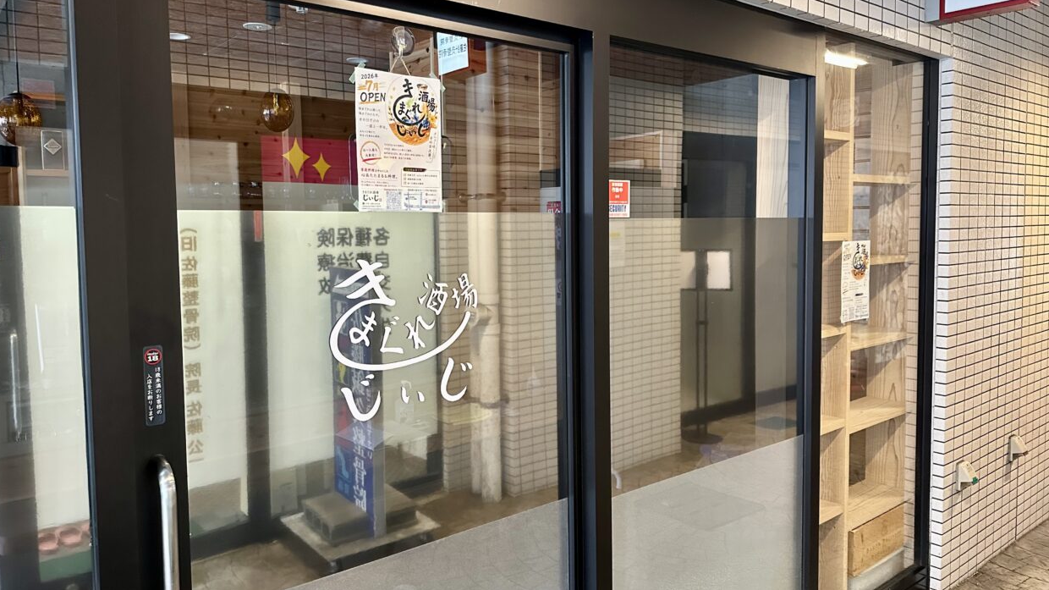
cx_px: 508
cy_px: 268
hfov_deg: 69.9
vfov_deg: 42.8
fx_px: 751
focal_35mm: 27
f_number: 1.78
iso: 640
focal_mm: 6.86
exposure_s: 1/60
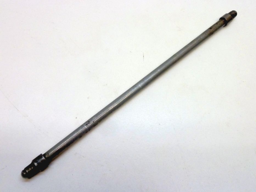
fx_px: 274
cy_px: 96
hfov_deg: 50.1
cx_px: 128
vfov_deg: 38.7
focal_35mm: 37
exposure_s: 1/30
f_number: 3.6
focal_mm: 6.1
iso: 400
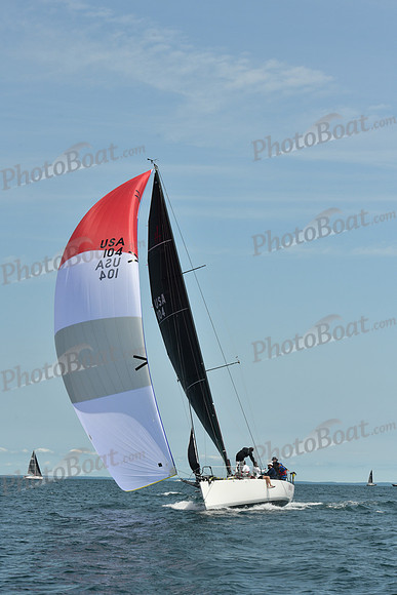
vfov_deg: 22.6
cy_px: 298
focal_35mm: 90
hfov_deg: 15.2
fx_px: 1488
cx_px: 198
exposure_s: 1/1000
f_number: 11
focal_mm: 90
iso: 320
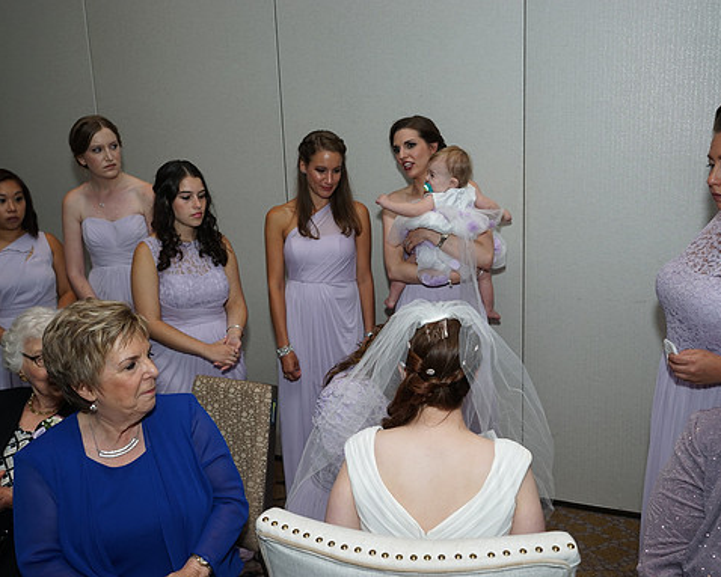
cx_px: 373
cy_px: 290
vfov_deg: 44.6
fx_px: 705
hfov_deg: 54.2
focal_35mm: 33
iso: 500
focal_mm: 29
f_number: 5.6
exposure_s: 1/125
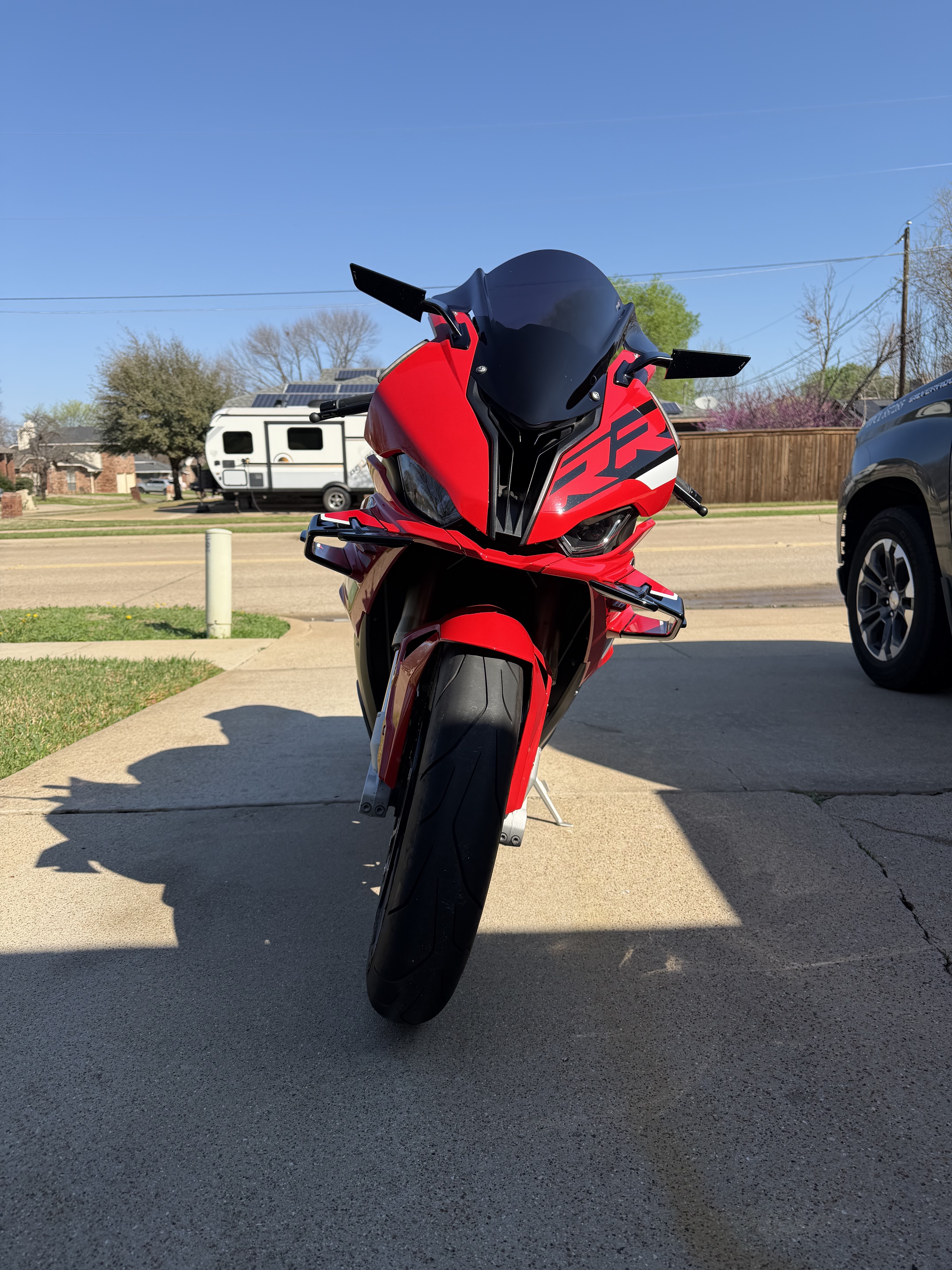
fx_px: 880
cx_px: 476
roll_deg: +0.9
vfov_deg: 71.6
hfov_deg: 56.8
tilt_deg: -10.6
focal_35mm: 24
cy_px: 635
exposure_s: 1/3425
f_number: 1.78
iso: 80
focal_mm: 6.76
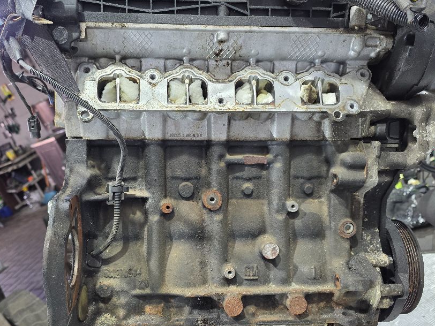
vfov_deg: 41.7
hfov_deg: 53.9
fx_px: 427
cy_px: 187
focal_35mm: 34
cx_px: 206
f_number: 1.7
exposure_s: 1/100
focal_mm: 6.3
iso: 200
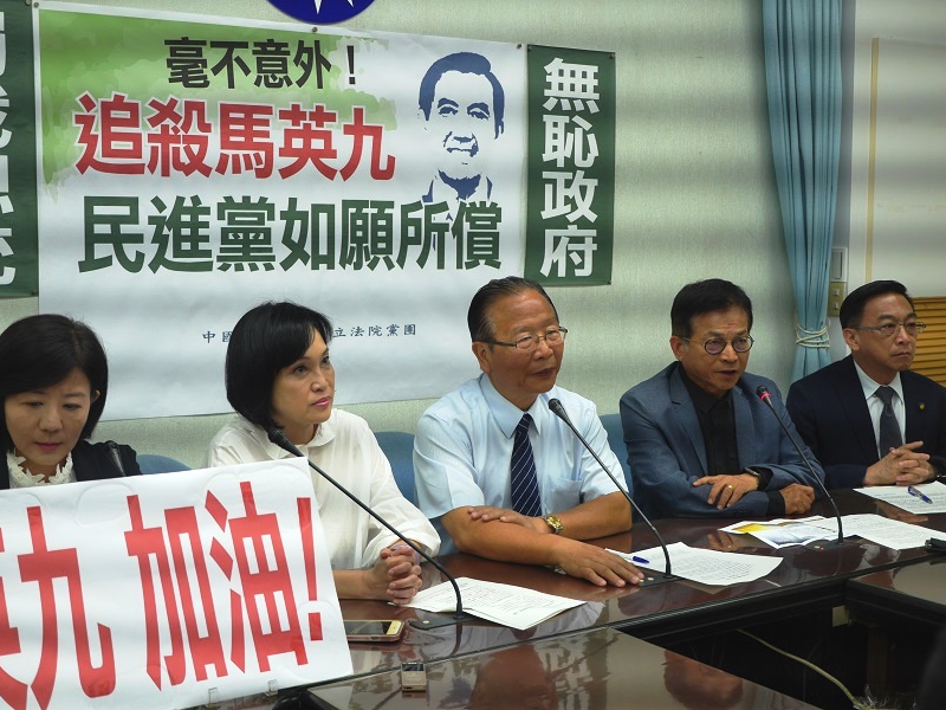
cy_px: 341
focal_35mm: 51
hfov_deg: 37.5
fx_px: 1394
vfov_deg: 28.6
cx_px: 464
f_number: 2.8
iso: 250
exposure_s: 1/160
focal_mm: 24
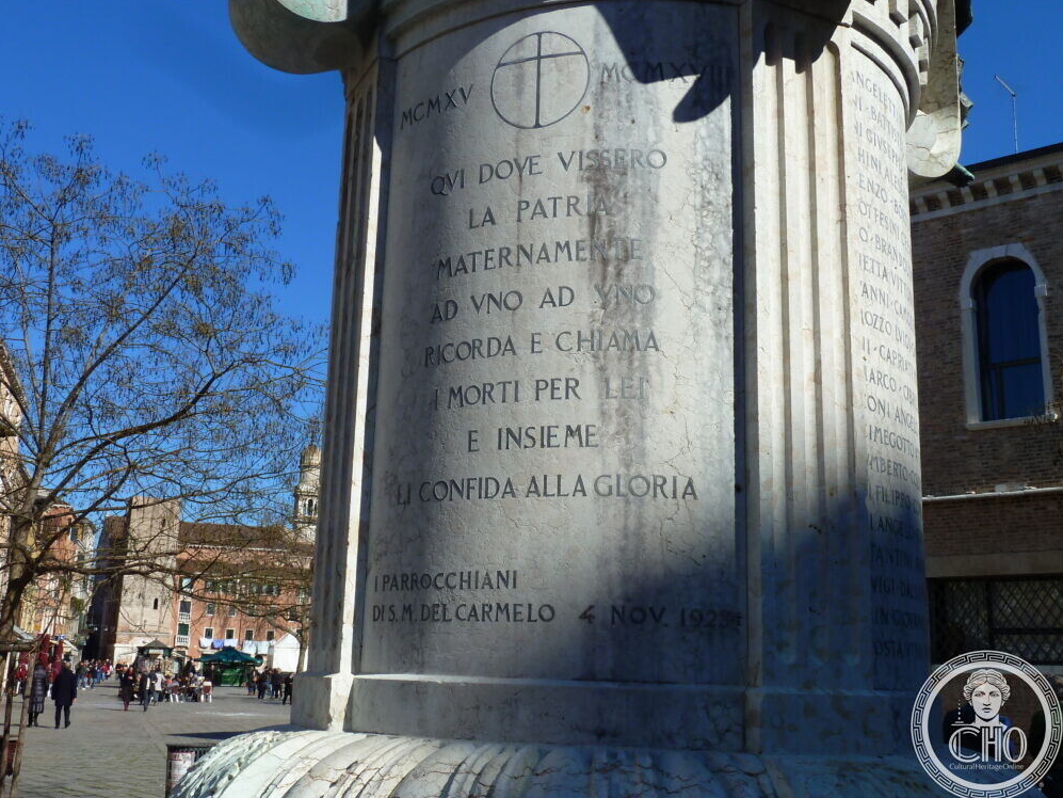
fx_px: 1167
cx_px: 522
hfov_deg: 49.0
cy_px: 398
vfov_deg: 37.7
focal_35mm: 38
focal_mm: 6.1
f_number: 5
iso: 80
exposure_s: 1/500
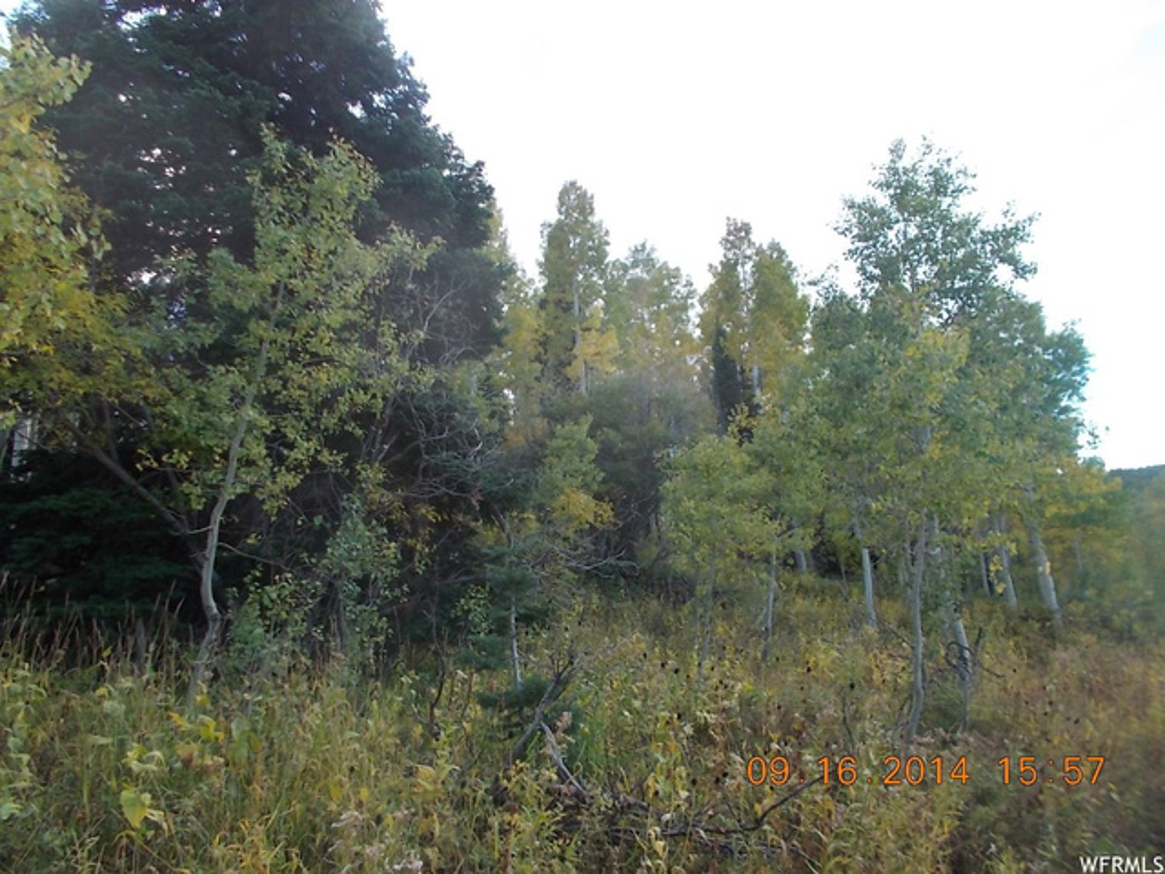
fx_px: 875
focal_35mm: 26
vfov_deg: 53.1
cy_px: 437
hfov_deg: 67.3
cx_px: 582
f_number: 3.2
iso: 80
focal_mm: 4.6
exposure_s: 1/125
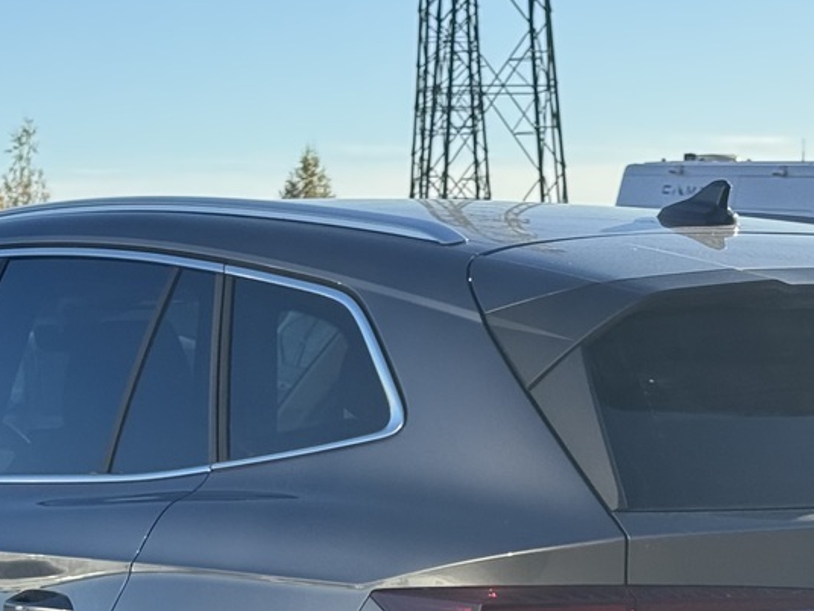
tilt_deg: -7.6
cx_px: 416
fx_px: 3033
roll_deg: +0.9
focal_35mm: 129
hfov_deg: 15.3
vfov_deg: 11.3
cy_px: 716
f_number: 1.78
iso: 64
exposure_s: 1/2045
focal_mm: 6.76
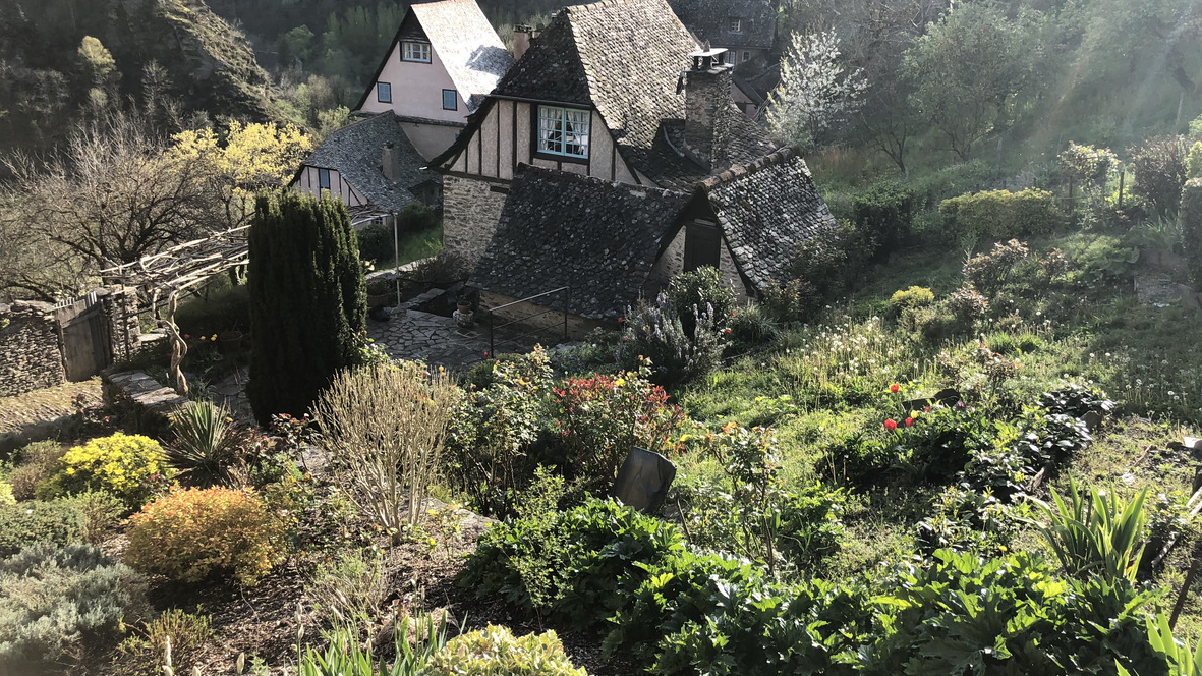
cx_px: 592
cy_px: 280
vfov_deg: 37.7
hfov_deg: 62.6
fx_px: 988
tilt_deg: -19.3
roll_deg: -0.5
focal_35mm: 31
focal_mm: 4
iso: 20
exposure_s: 1/480
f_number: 1.8
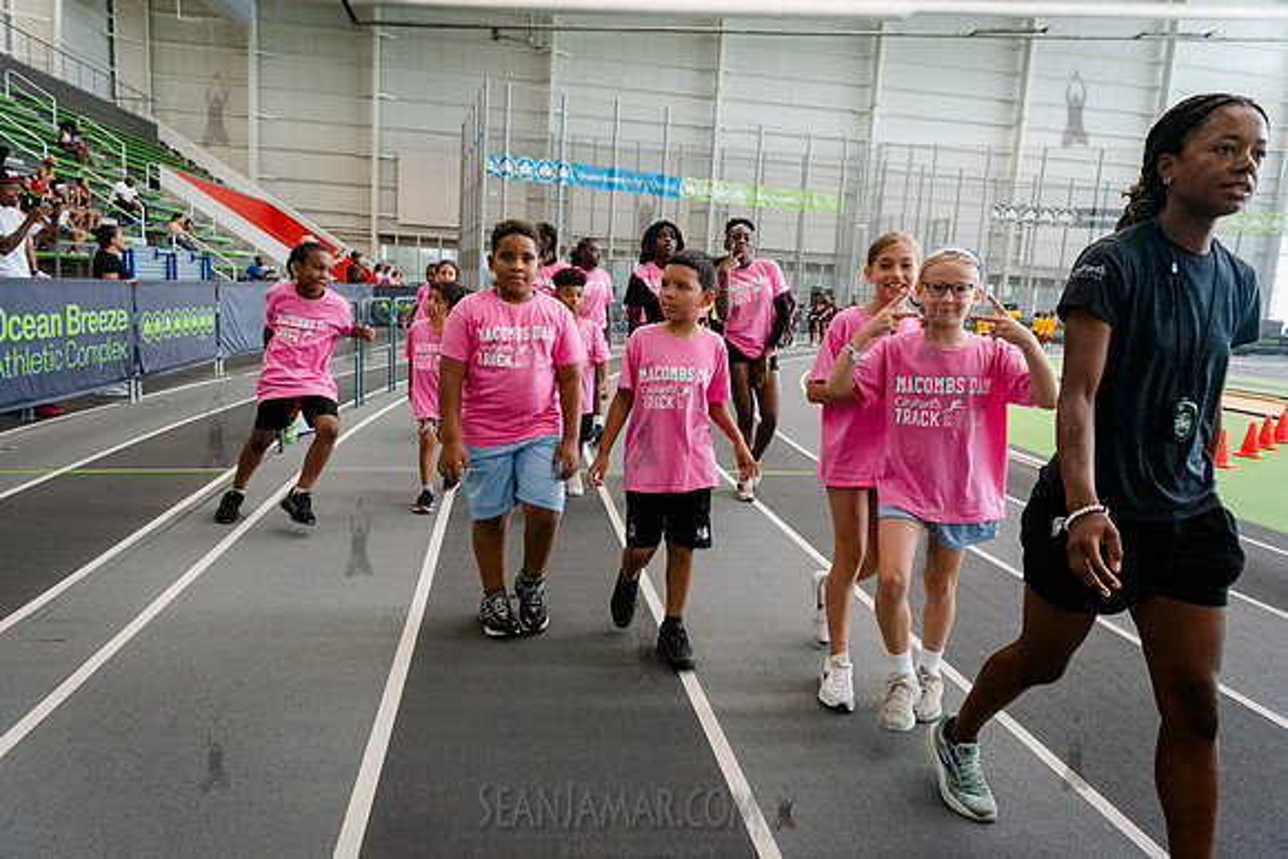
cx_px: 644
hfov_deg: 73.7
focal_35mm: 24
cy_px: 430
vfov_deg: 53.2
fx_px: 859
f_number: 4
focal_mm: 24
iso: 6400
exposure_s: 1/640
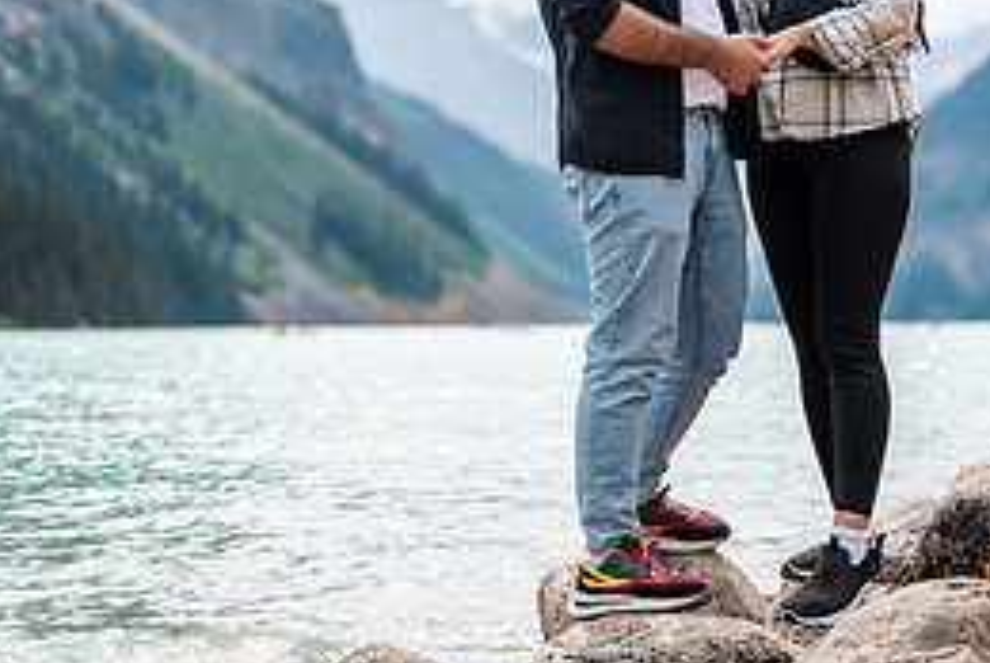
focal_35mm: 78
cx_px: 354
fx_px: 2147
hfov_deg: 25.9
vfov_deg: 17.2
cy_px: 44
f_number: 5.6
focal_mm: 35
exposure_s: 1/1600
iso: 200
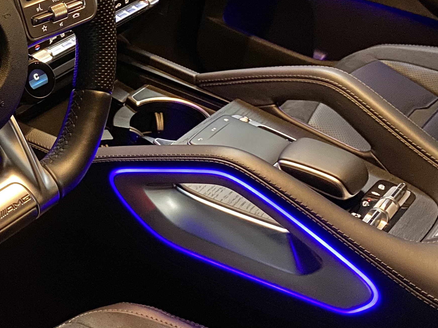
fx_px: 759
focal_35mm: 60
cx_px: -52
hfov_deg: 28.9
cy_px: 103
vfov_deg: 24.3
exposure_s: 1/10
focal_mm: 4.25
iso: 500
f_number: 1.8
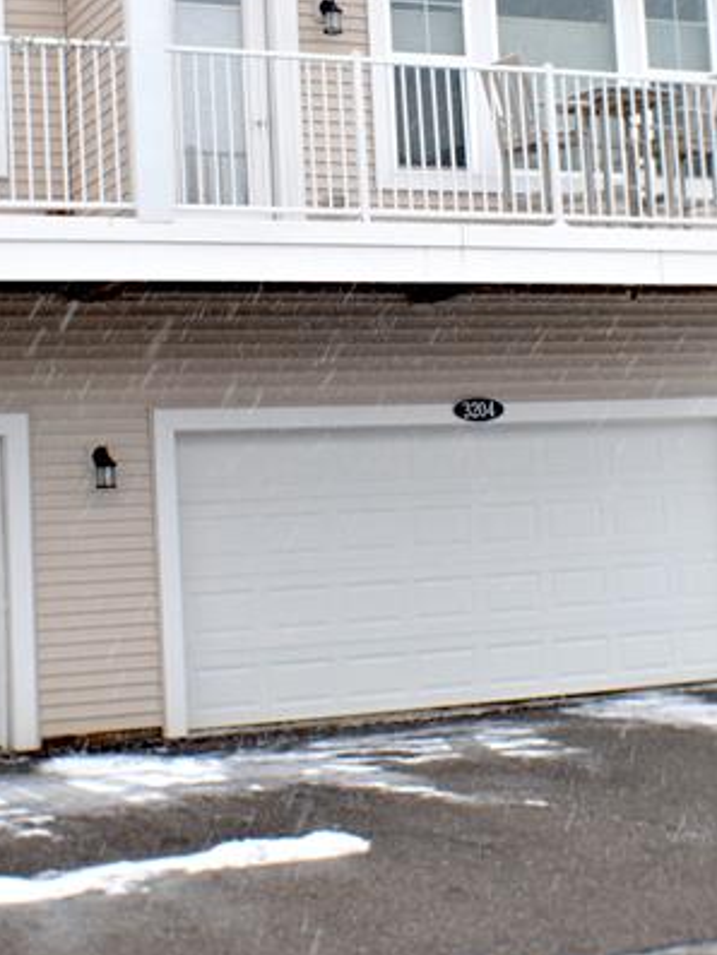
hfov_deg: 16.6
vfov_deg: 21.9
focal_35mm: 89
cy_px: 283
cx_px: 373
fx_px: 2457
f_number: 4.8
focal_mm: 32
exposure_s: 1/125
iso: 450
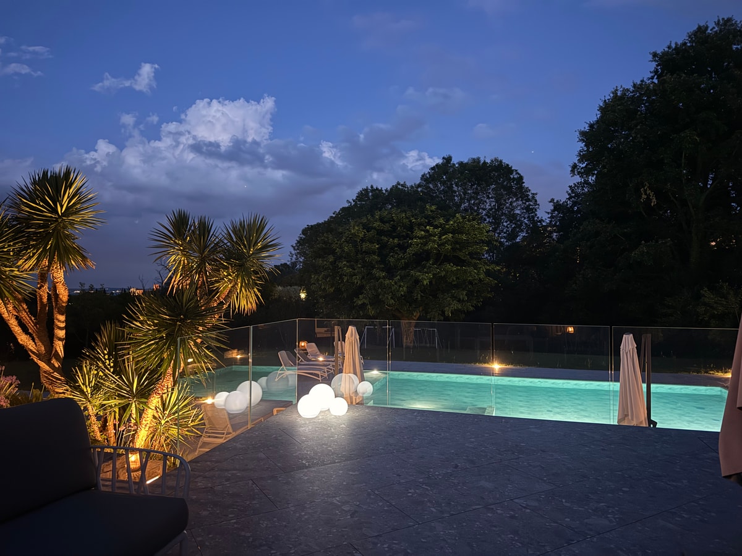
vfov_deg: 56.8
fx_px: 514
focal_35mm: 24
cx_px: 371
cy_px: 278
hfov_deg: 71.6
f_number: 1.78
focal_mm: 6.76
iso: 1000
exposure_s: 1/11
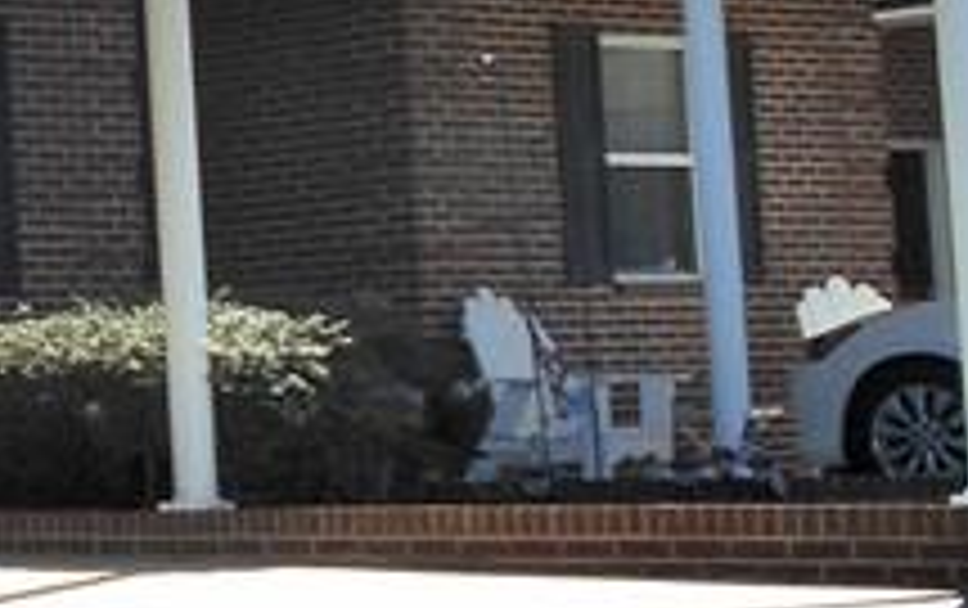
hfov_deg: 13.7
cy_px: 122
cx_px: -945
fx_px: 3460
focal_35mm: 131
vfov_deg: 10.0
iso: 80
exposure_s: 1/500
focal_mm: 4.6
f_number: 3.2
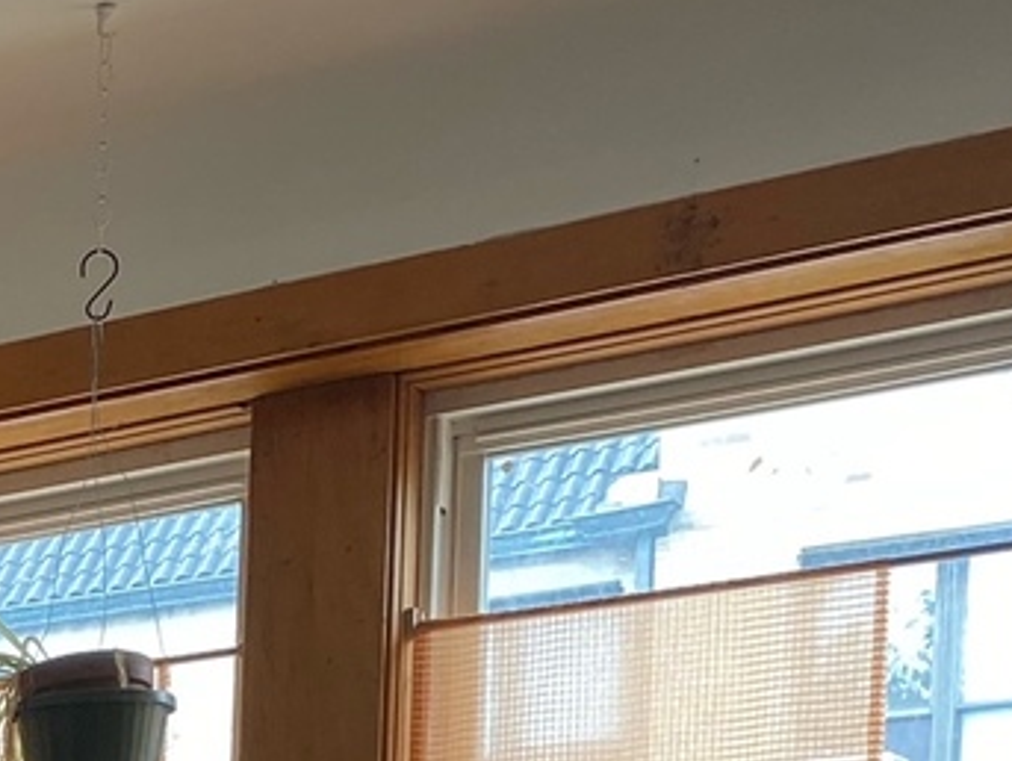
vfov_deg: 12.1
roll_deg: -0.7
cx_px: -502
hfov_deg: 16.4
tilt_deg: -4.9
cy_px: 1534
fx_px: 3190
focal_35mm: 109
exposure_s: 1/60
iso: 80
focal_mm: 4.25
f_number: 1.8
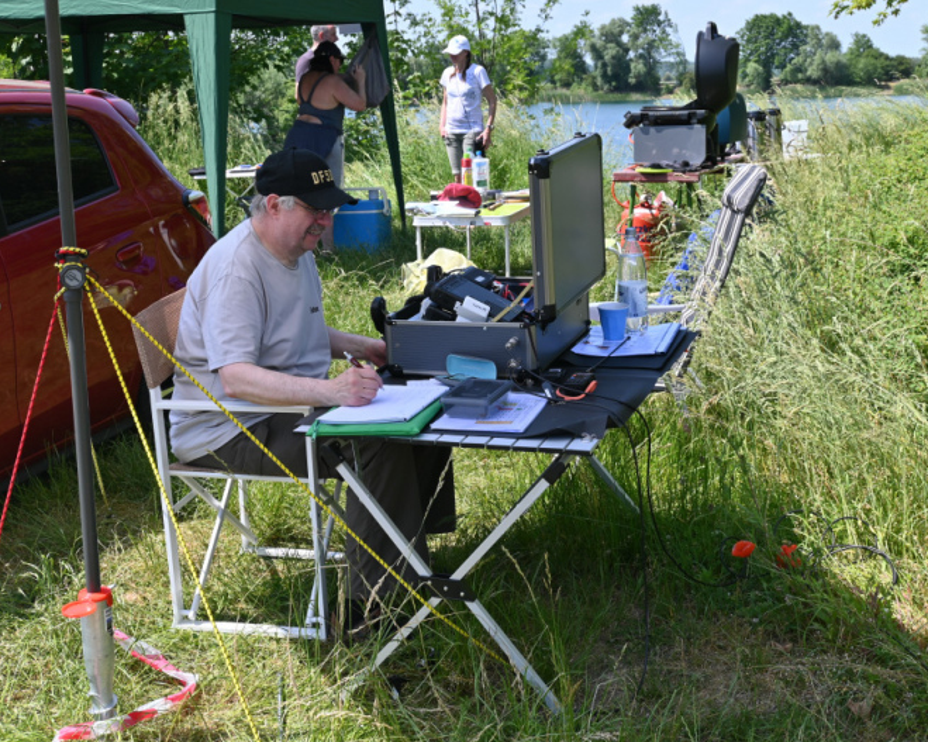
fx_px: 1361
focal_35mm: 50
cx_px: 475
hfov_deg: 37.6
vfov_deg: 30.5
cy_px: 375
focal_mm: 29
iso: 100
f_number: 8
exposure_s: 1/200
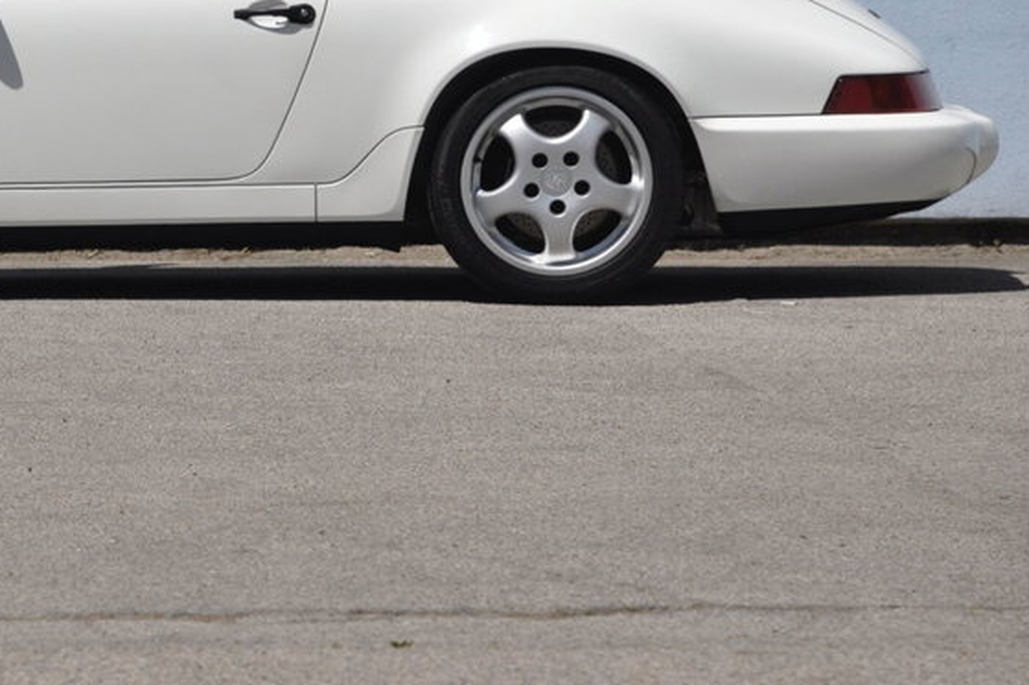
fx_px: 9569
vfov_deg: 4.1
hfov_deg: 6.1
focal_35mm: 335
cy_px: 219
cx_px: 105
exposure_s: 1/1000
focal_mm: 122
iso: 500
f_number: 8
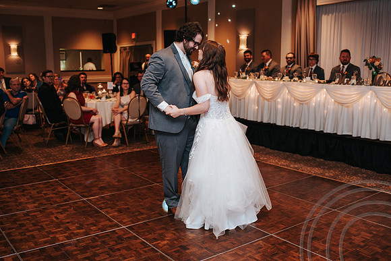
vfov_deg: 35.5
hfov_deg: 51.2
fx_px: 408
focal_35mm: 38
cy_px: 138
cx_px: 196
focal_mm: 35
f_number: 2.8
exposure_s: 1/160
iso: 1000
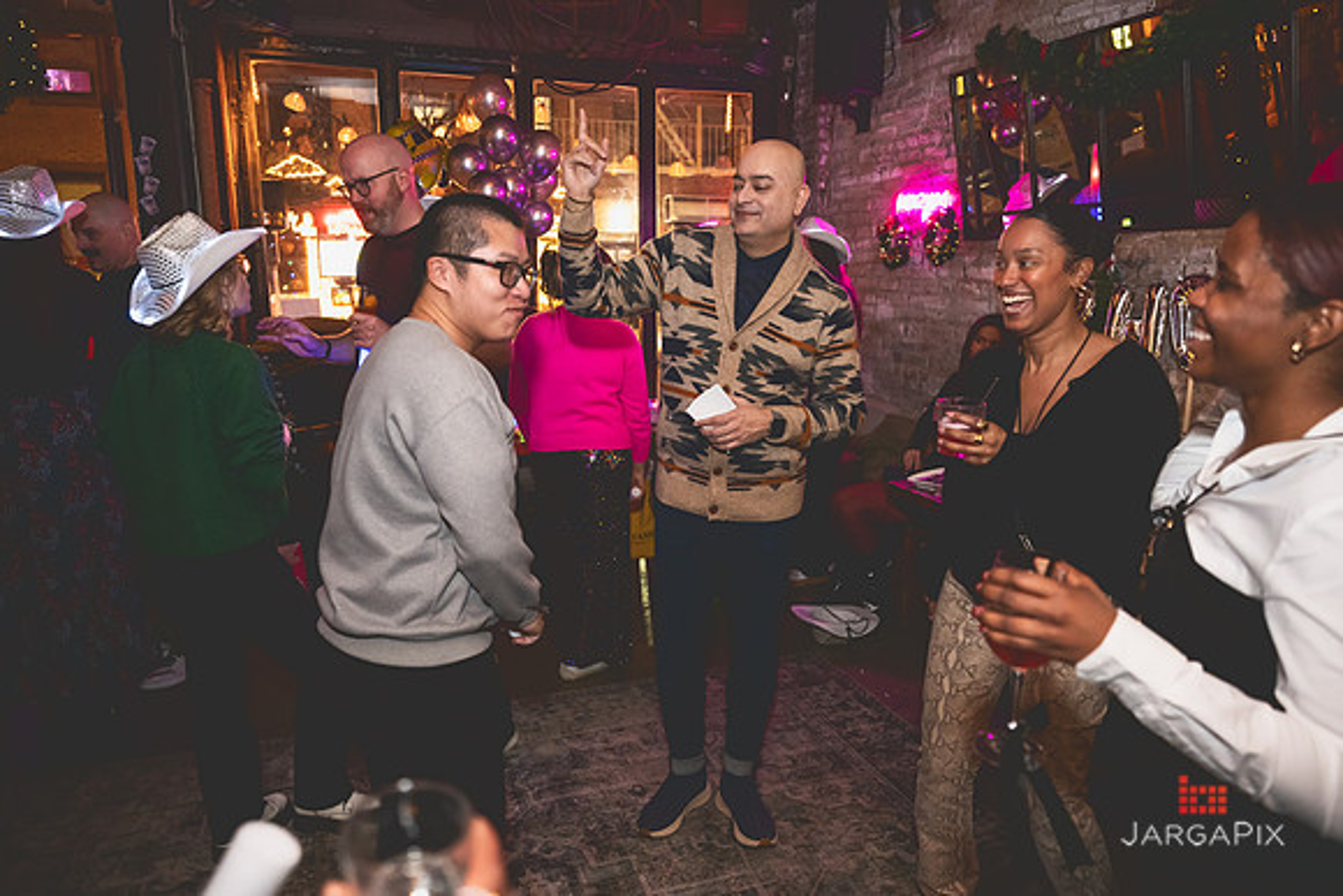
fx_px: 910
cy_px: 448
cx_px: 672
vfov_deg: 52.4
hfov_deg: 72.8
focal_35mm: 24
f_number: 2.8
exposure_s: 1/100
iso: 3200
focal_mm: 24
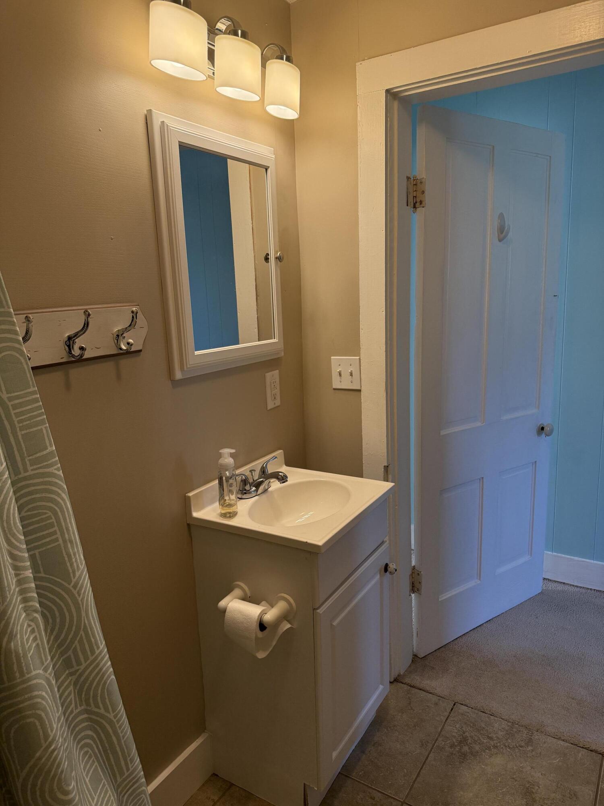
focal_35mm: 24
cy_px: 403
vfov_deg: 71.6
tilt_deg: -11.3
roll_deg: +2.2
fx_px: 558
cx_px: 302
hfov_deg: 56.8
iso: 200
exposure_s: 1/187
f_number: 1.78
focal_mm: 6.76
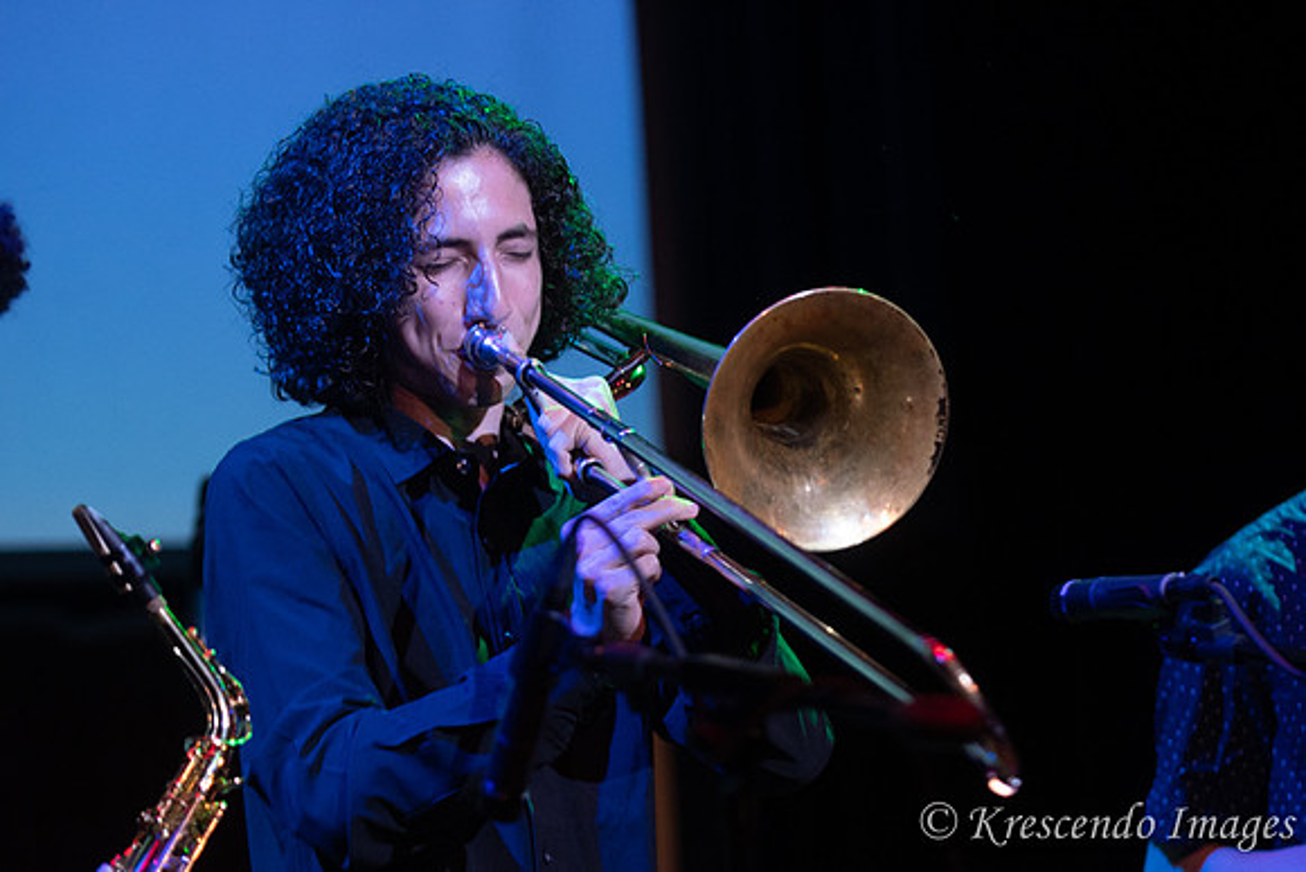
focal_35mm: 180
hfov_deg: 11.4
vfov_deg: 7.6
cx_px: 653
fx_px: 6531
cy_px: 436
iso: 1600
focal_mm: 120
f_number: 2.8
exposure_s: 1/200
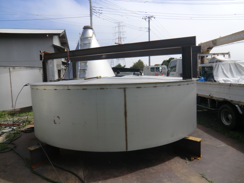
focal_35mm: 24
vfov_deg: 56.8
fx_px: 169
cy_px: 92
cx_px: 122
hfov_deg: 71.6
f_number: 7.5
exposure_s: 1/200
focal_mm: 4.3
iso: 64
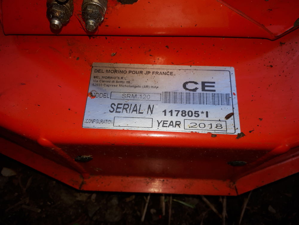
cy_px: 112
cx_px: 150
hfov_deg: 65.3
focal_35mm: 27
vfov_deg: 51.4
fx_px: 233
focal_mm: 3.6
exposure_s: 1/157
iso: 40
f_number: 1.9
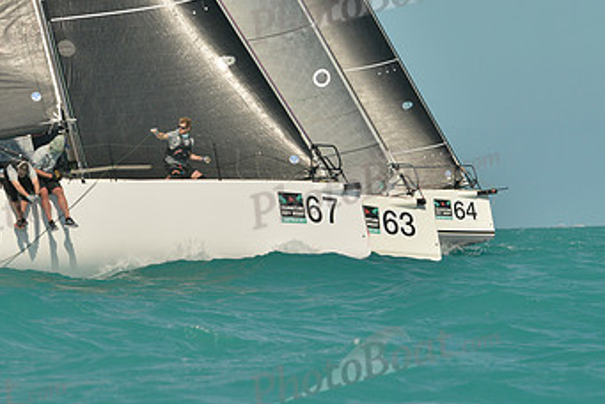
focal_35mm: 340
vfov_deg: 4.1
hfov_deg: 6.1
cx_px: 160
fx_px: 5719
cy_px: 116
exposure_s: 1/1250
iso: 280
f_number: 9
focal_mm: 200
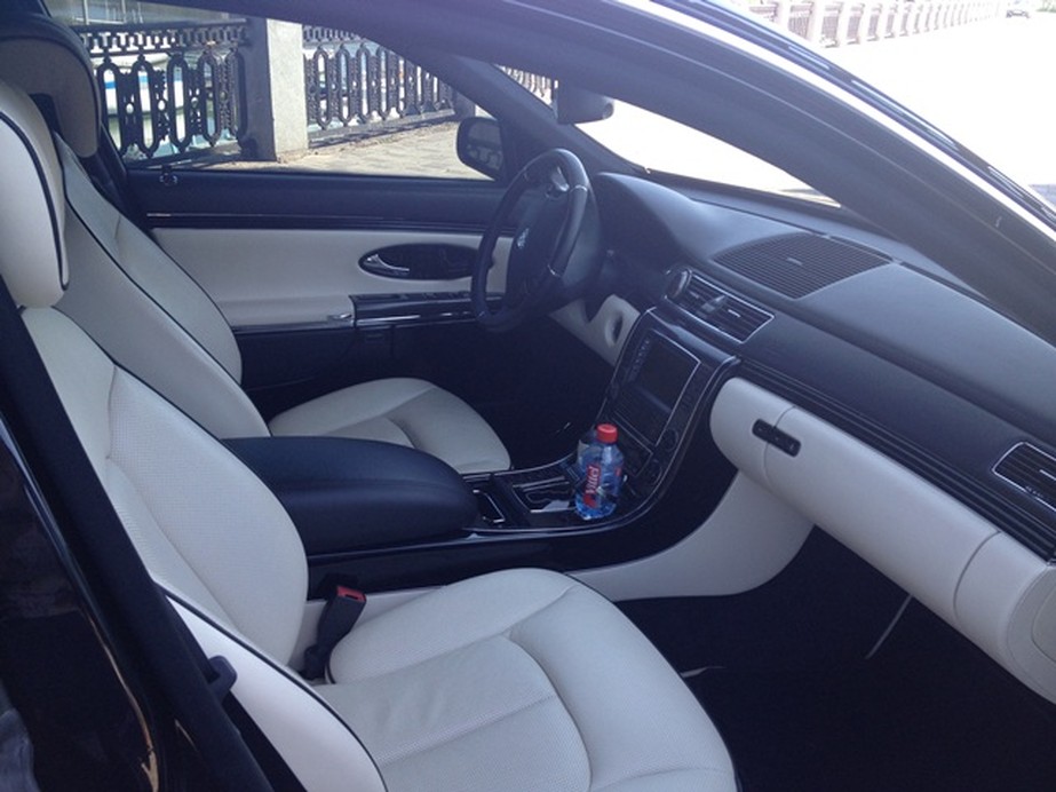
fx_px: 1068
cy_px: 396
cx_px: 528
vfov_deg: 40.7
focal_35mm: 35
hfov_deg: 52.6
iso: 50
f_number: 2.4
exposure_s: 1/120
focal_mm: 4.28
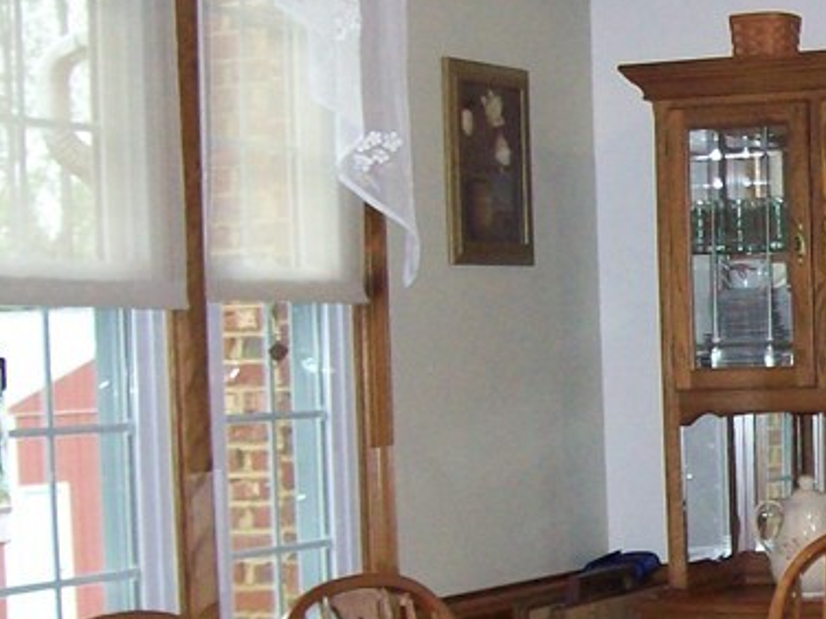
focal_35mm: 98
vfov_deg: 15.0
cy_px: 481
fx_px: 2338
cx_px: 1013
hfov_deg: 18.9
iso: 200
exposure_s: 1/64
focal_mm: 6
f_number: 2.7
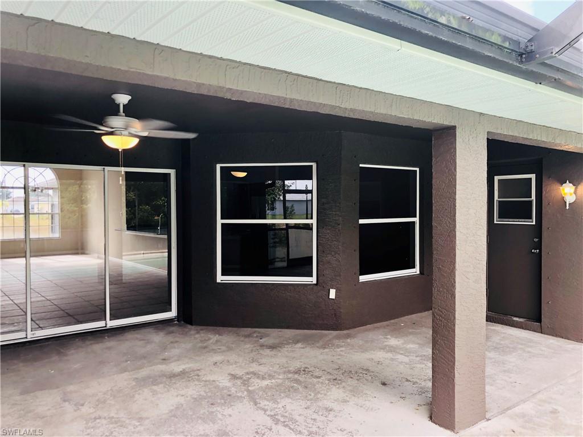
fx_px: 472
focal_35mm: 28
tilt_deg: +1.4
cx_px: 292
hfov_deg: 63.4
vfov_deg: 49.7
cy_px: 218
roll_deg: +0.6
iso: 50
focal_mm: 4
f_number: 1.8
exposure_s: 1/120
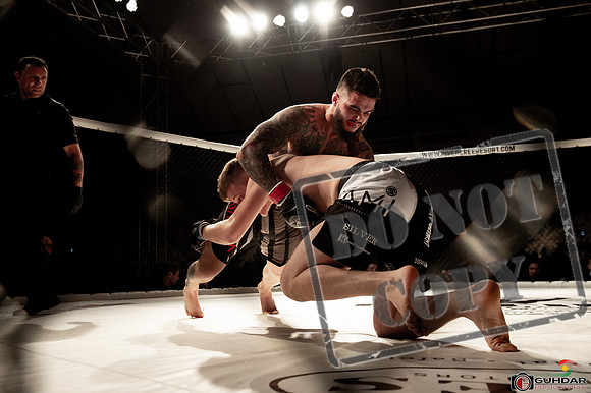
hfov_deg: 56.8
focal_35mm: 33
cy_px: 197
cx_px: 289
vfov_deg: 39.6
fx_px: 547
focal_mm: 32
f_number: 4.5
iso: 1600
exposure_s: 1/640
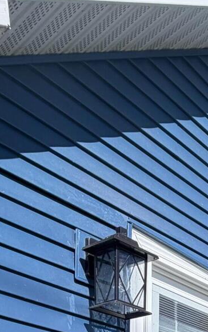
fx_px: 462
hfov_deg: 21.4
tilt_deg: -0.3
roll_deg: -0.8
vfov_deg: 28.8
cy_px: 471
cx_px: 309
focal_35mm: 51
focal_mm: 2.22
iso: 40
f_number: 2.2
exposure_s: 1/672
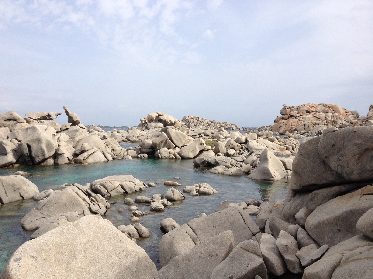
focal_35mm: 35
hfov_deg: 52.6
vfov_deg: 40.7
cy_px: 140
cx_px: 186
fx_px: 377
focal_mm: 4.28
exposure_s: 1/1577
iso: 64
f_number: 2.4
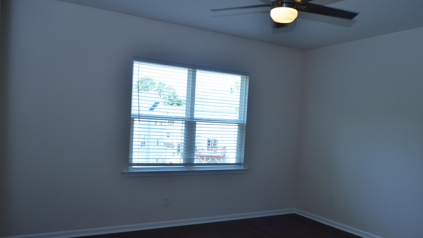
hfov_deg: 61.0
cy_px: 142
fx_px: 359
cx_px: 209
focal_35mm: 32
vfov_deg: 36.5
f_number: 5.6
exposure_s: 1/125
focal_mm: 20
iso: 400
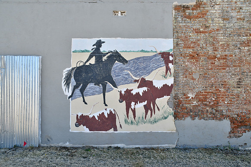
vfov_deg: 43.6
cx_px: 126
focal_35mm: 30
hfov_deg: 61.9
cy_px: 84
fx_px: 209
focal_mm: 20
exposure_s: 1/250
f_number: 8
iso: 140
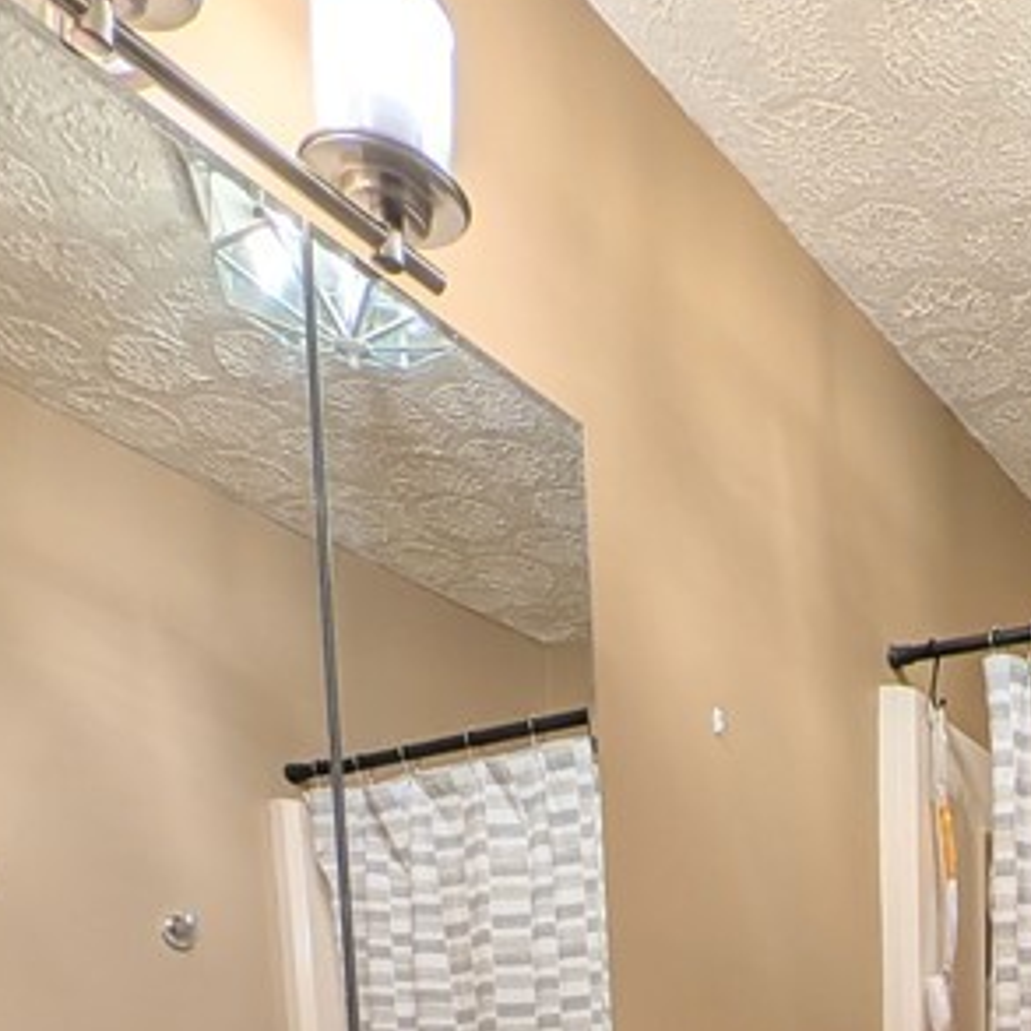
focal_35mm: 37
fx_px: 1247
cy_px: 1349
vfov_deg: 32.9
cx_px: 1079
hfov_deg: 38.7
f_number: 1.95
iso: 50
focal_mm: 2.23
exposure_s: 1/60
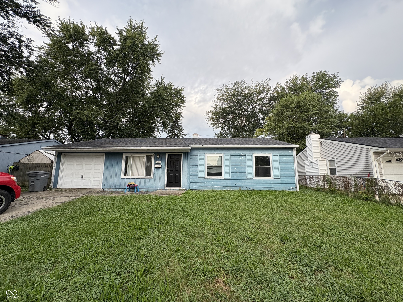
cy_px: 151
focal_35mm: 14
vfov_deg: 85.7
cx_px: 202
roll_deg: +0.0
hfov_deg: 102.1
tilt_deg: +4.8
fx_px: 163
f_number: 2.2
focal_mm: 2.22
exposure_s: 1/573
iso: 50
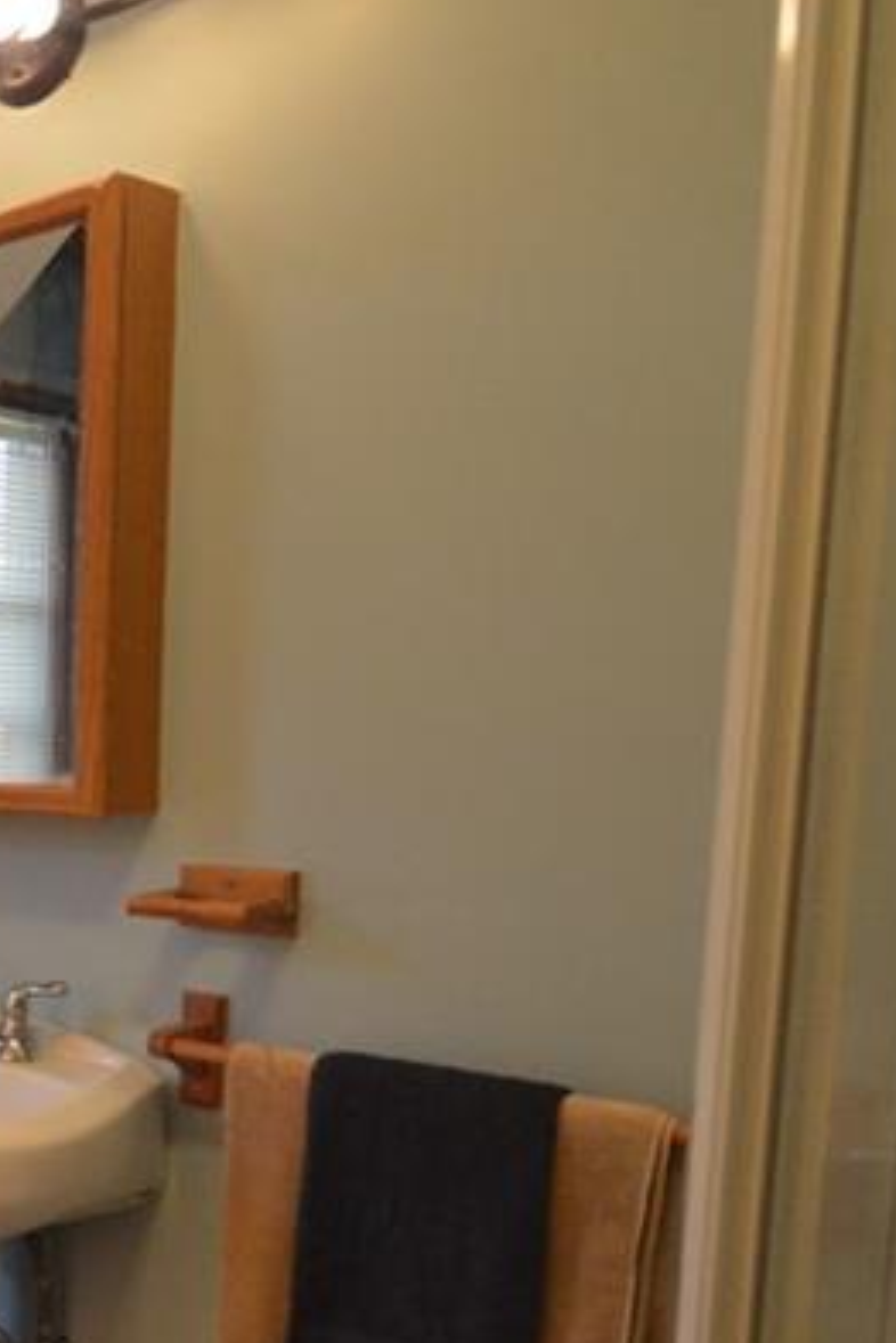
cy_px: 885
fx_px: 1456
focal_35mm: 39
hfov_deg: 25.9
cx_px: -427
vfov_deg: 48.8
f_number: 4
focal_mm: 10
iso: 1100
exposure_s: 1/60
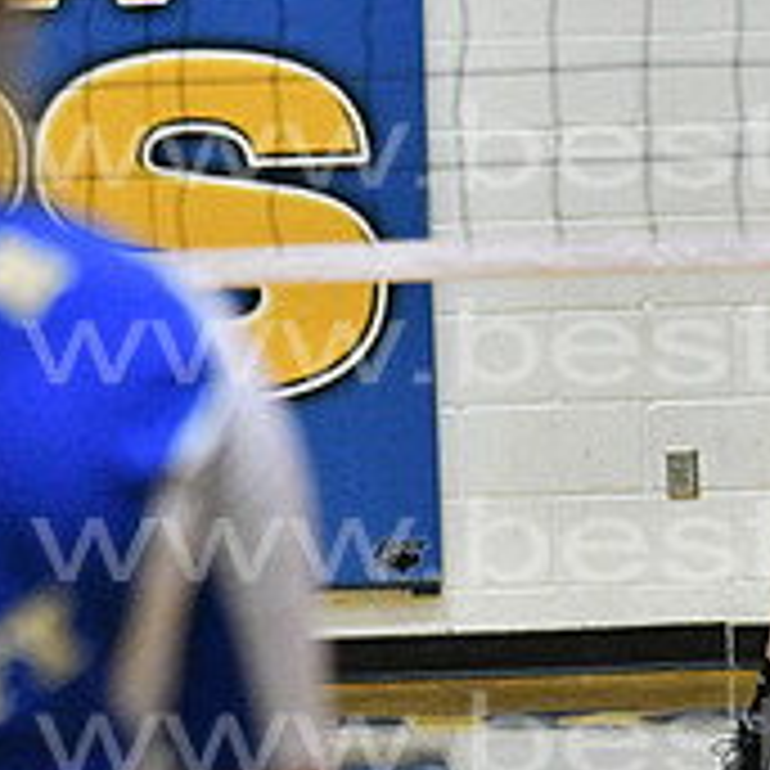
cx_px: 1054
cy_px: 254
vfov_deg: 2.9
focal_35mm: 604
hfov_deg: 2.9
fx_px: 15200
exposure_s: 1/500
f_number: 4
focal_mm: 140
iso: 8000
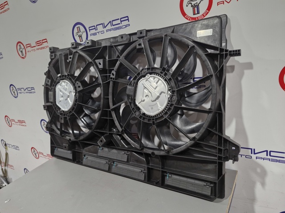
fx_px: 189
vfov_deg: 58.9
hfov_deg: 73.9
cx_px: 142
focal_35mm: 23
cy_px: 106
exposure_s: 1/100
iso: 320
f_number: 1.8
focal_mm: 5.54
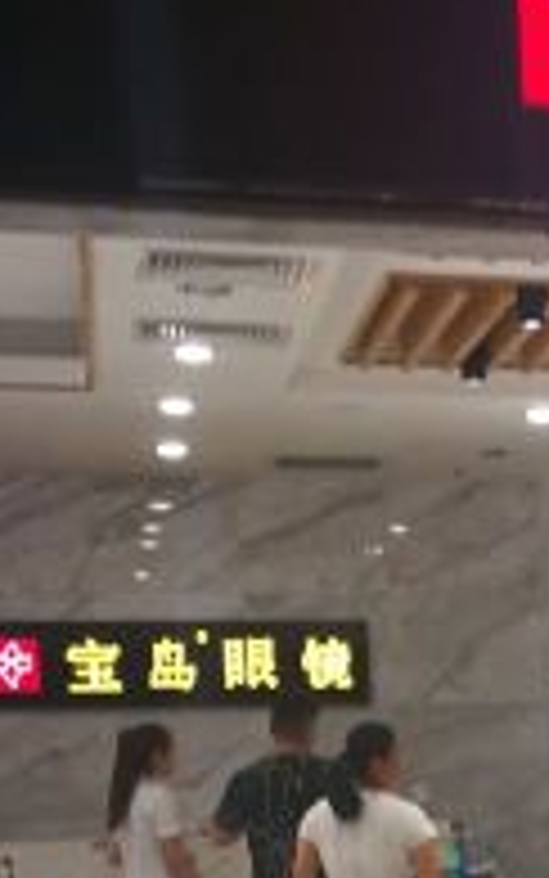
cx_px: 1096
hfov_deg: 11.5
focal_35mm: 103
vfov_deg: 19.5
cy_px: 905
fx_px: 2464
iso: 125
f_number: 2.2
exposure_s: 1/100
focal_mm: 3.95
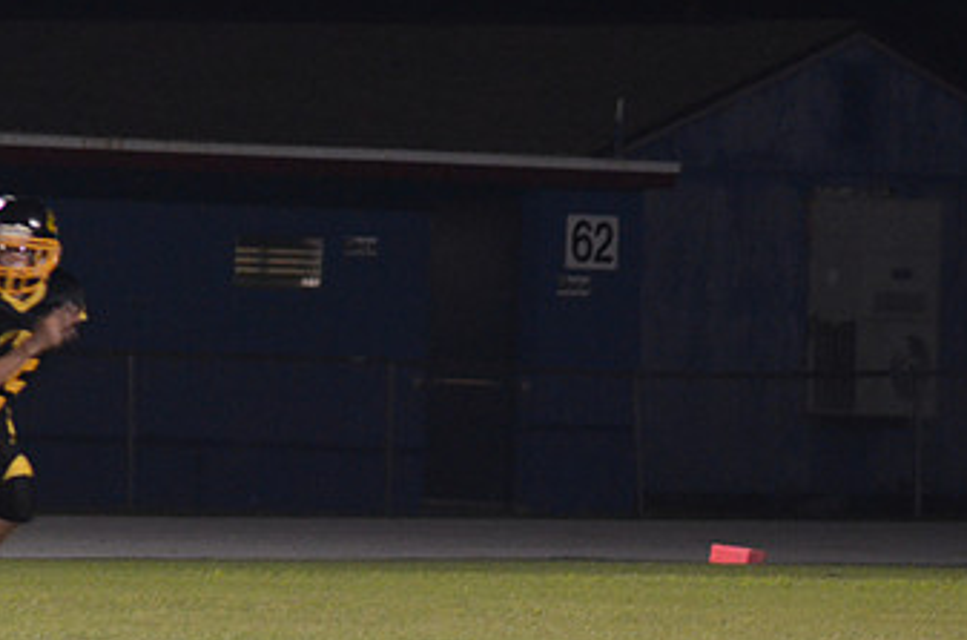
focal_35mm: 516
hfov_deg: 4.0
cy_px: 425
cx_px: 207
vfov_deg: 2.7
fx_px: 13828
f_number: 5.6
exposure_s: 1/125
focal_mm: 200
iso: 3200
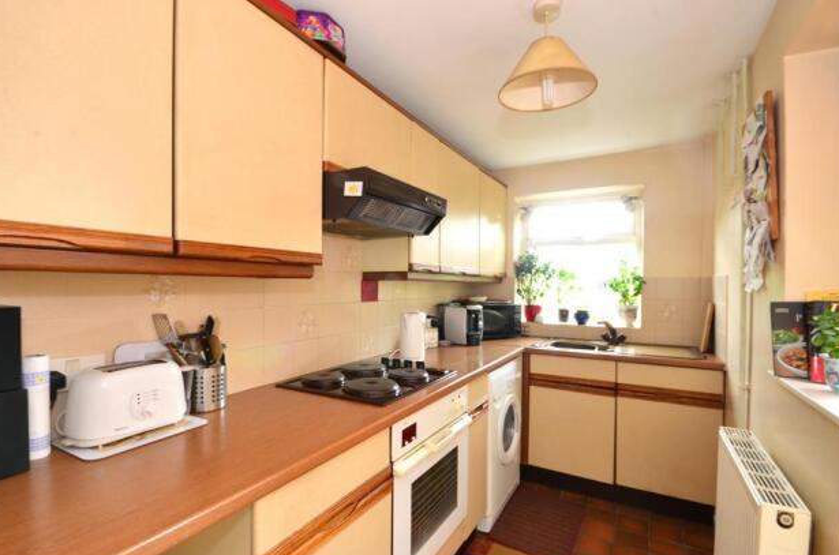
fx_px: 372
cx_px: 417
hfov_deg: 96.9
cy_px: 274
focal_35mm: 16
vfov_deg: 73.5
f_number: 11
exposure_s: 1.3
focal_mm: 10
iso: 200
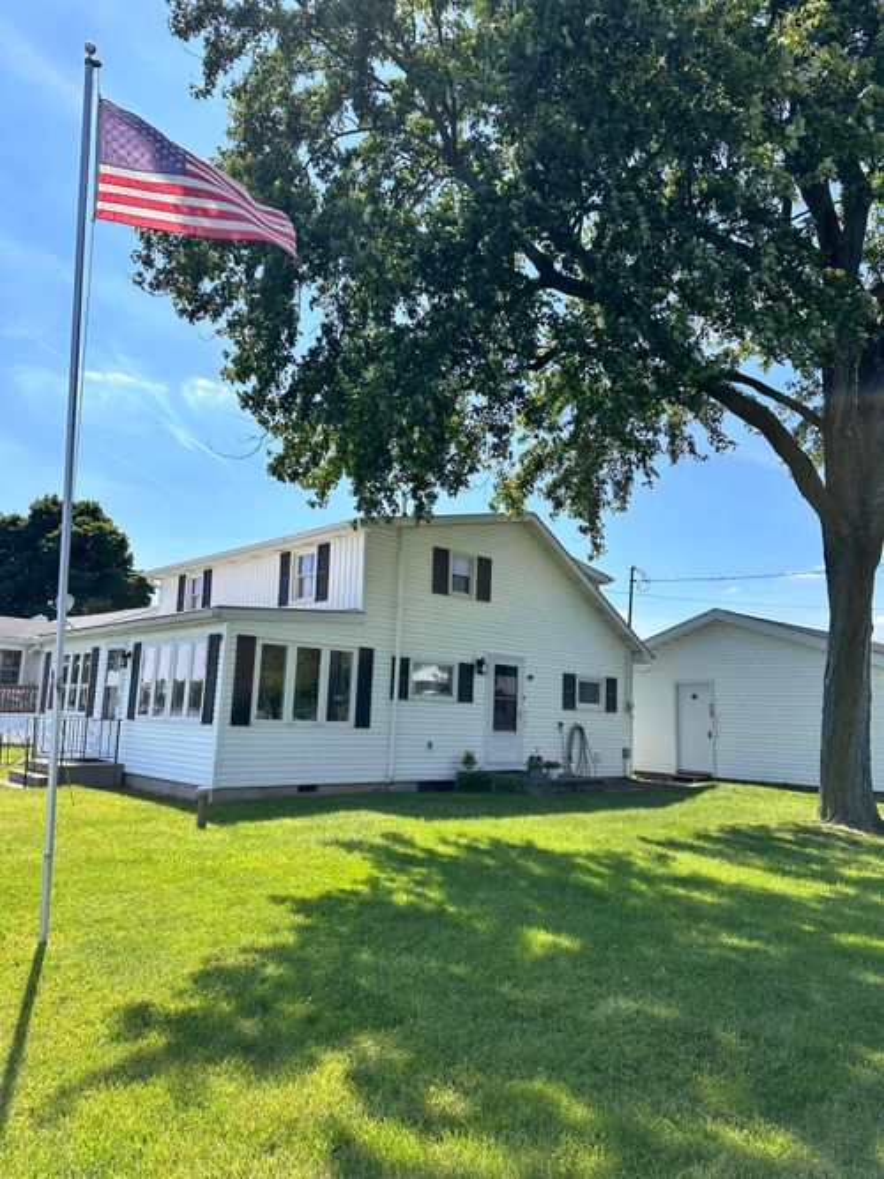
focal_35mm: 24
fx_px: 817
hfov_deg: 56.8
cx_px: 442
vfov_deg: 71.6
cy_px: 590
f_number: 1.78
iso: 80
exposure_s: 1/3717
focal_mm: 6.86
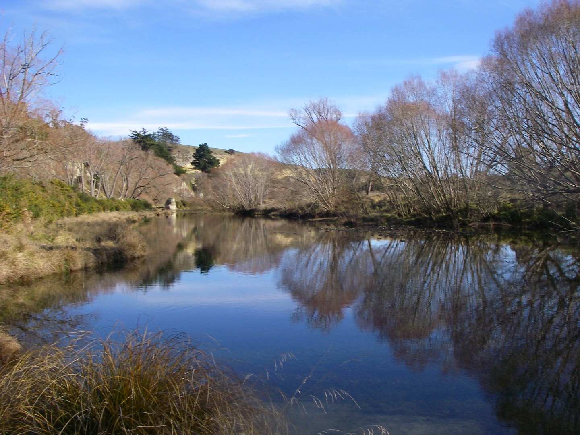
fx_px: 637
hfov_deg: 49.0
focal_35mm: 38
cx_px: 290
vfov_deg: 37.7
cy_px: 218
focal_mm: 6.3
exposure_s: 1/125
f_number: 6.6
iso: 64
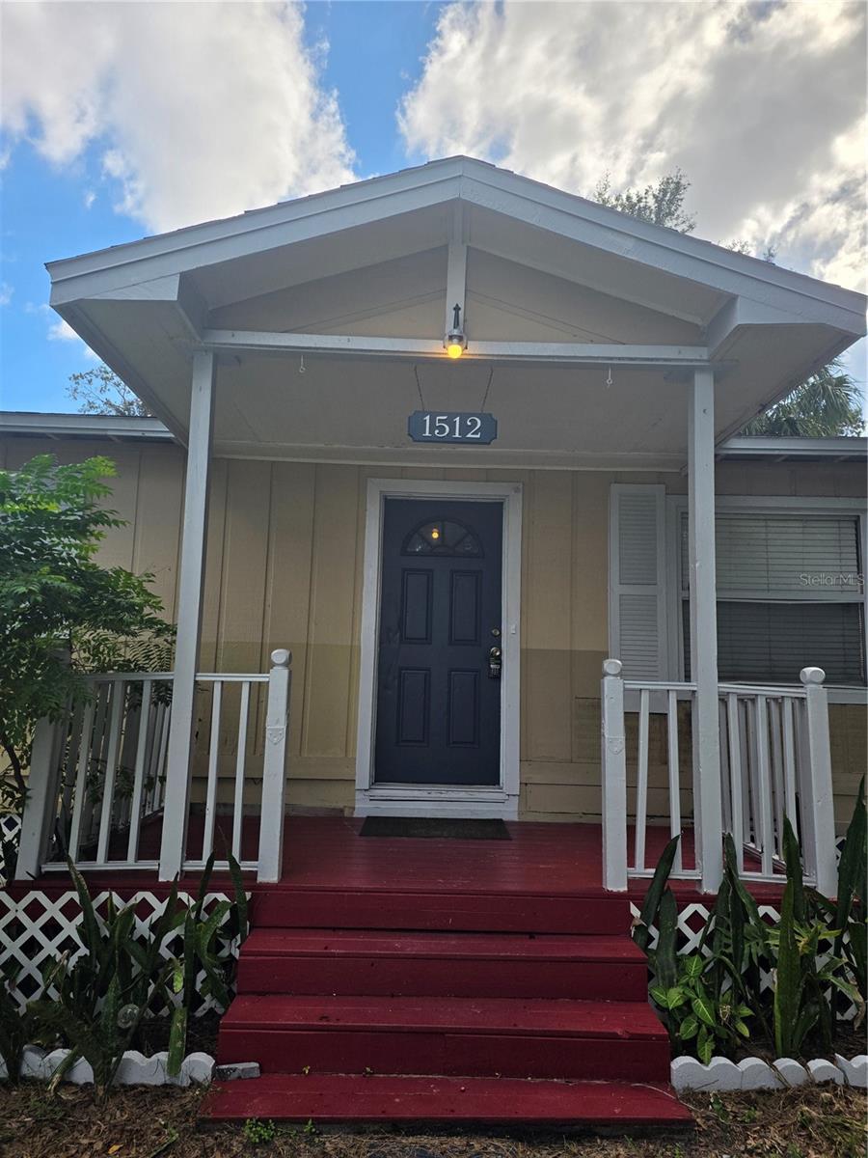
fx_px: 769
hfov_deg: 58.9
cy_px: 579
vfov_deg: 73.9
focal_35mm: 23
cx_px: 434
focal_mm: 6.25
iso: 80
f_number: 1.7
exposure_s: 1/6571
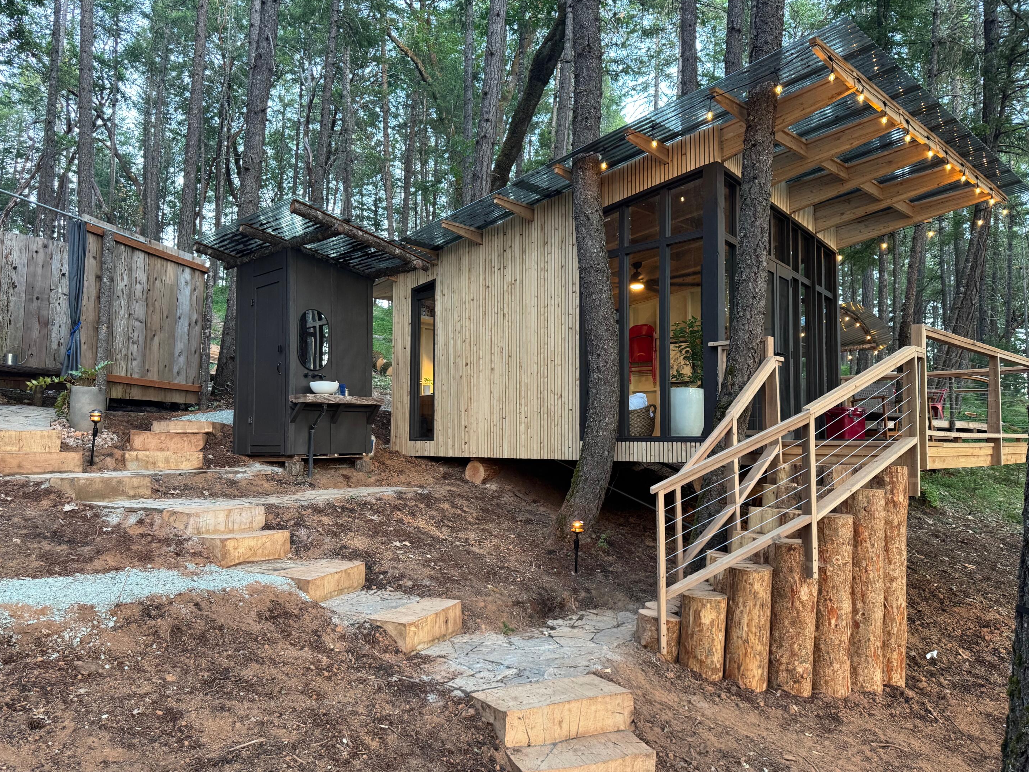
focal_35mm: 25
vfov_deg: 54.9
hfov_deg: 69.4
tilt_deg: +2.6
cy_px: 397
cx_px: 498
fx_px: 743
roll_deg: -1.0
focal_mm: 6.76
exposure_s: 1/60
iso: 320
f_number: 1.78
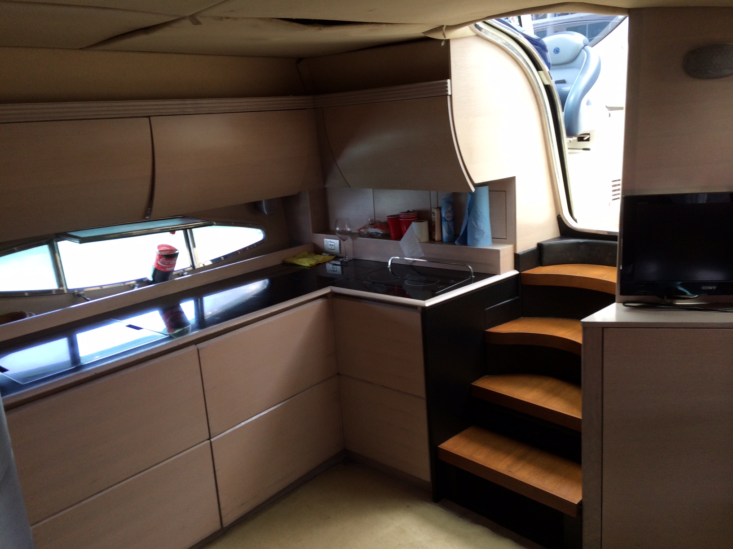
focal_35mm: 30
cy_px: 274
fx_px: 635
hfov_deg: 60.0
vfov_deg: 46.8
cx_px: 366
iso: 64
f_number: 2.2
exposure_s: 1/120
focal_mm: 4.12
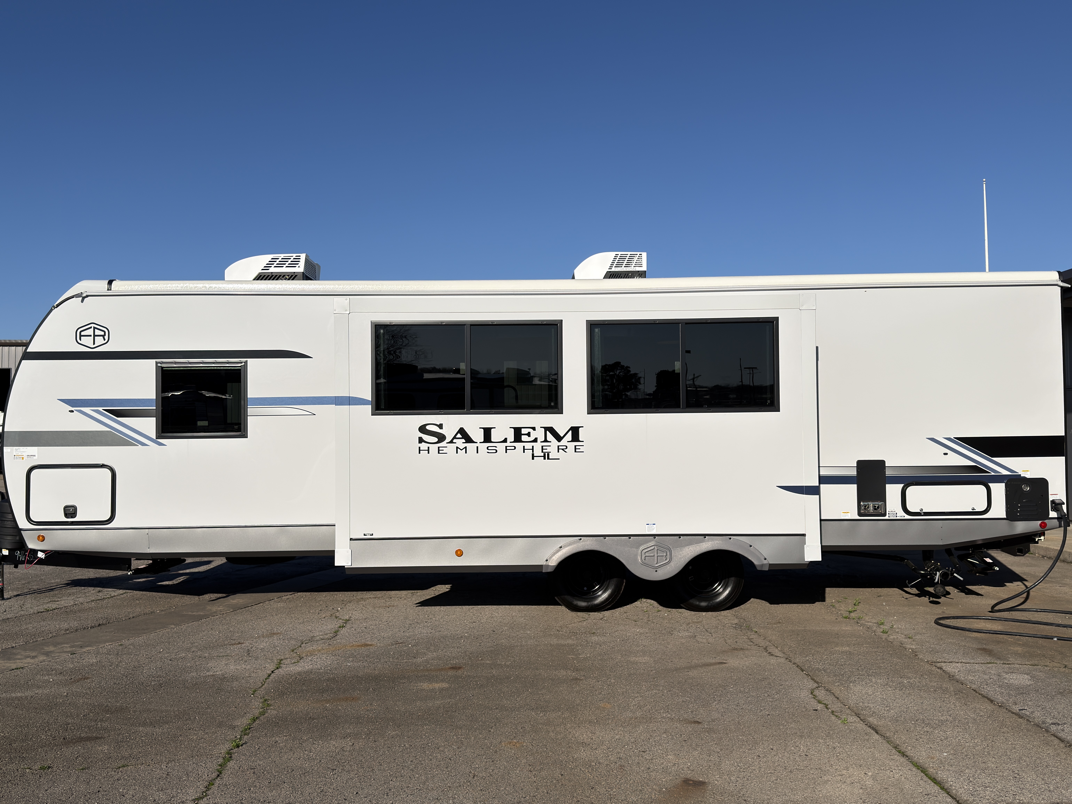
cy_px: 402
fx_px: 991
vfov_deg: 44.2
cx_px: 536
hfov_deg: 56.8
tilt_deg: +3.0
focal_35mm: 32
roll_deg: +0.4
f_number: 1.78
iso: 64
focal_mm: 6.76
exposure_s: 1/8929
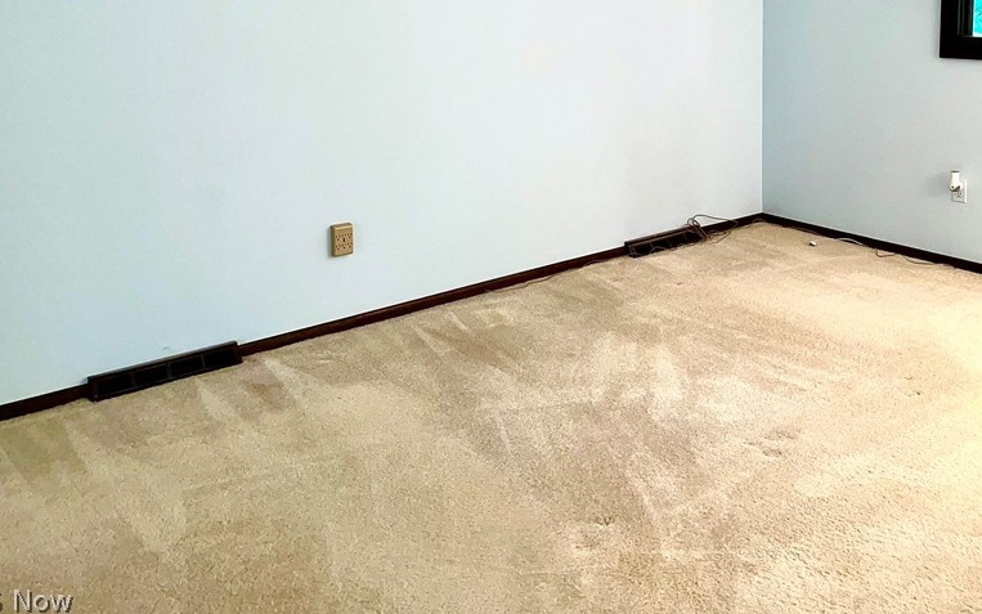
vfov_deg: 33.5
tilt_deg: -8.7
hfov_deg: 52.3
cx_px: 597
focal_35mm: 37
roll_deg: +1.5
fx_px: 990
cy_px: 127
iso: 50
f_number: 1.6
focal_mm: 4.2
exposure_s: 1/15
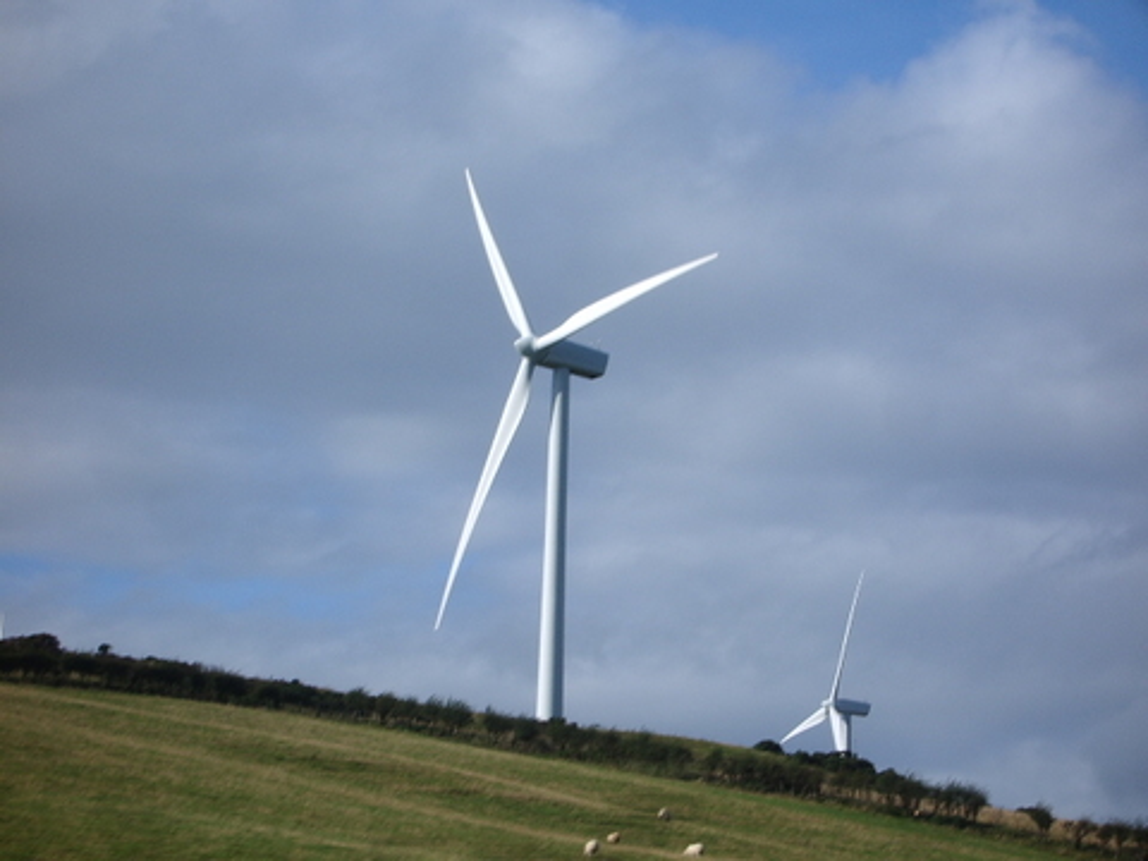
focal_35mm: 105
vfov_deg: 14.1
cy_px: 430
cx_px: 574
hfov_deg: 18.7
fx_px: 3482
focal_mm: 17.4
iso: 50
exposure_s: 1/200
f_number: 7.7
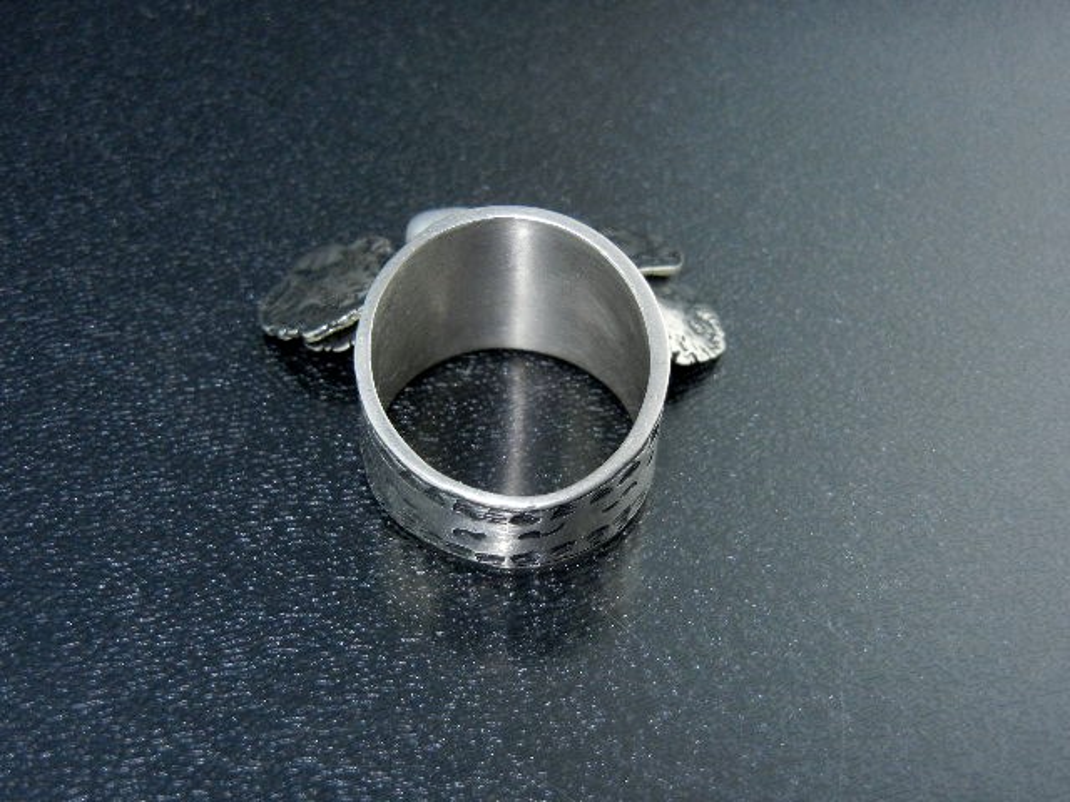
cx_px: 535
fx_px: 2102
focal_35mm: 68
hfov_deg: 28.6
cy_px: 401
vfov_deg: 21.6
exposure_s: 1/30
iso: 317
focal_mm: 12.2
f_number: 4.1
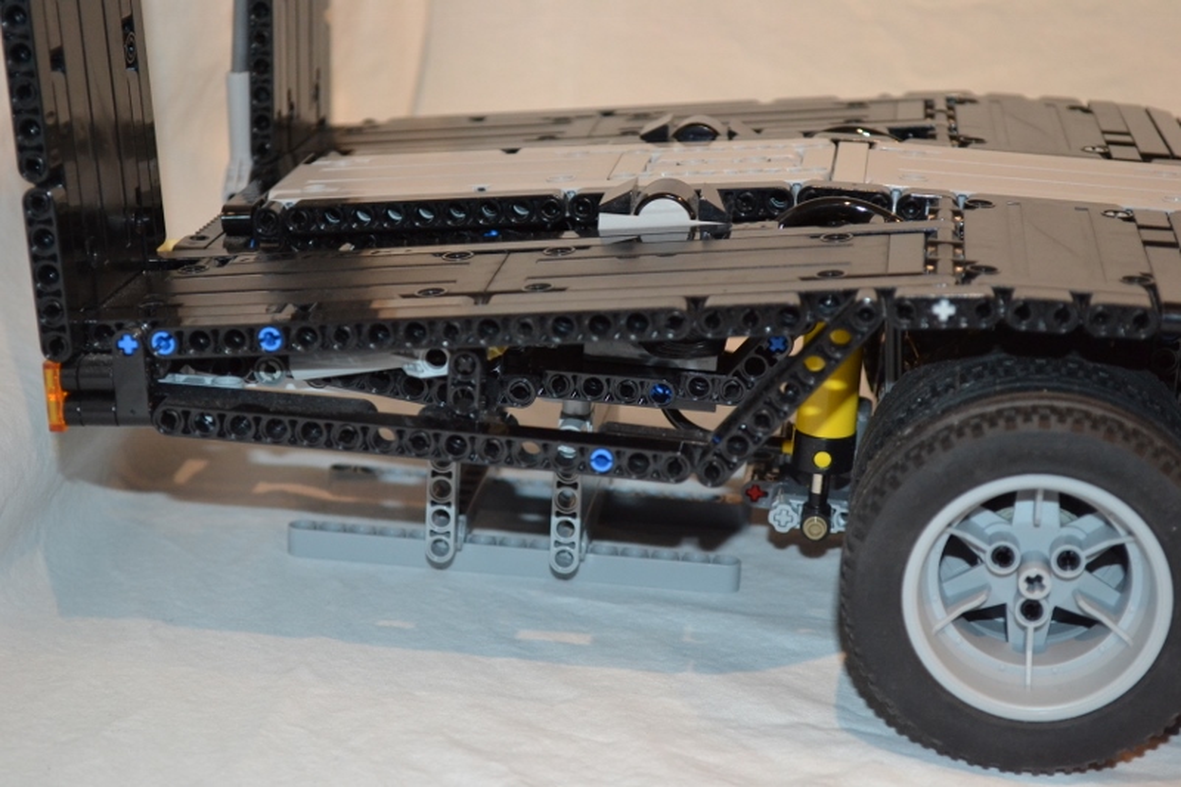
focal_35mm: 72
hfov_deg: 28.1
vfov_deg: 18.9
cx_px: 590
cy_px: 394
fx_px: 2361
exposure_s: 1/60
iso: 1600
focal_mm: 48
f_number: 5.6
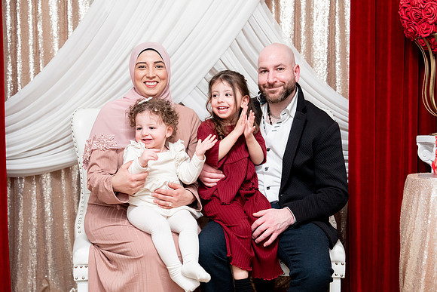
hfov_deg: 41.1
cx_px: 218
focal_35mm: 48
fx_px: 583
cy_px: 146
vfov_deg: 28.1
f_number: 2.8
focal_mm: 48
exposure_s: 1/160
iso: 3200
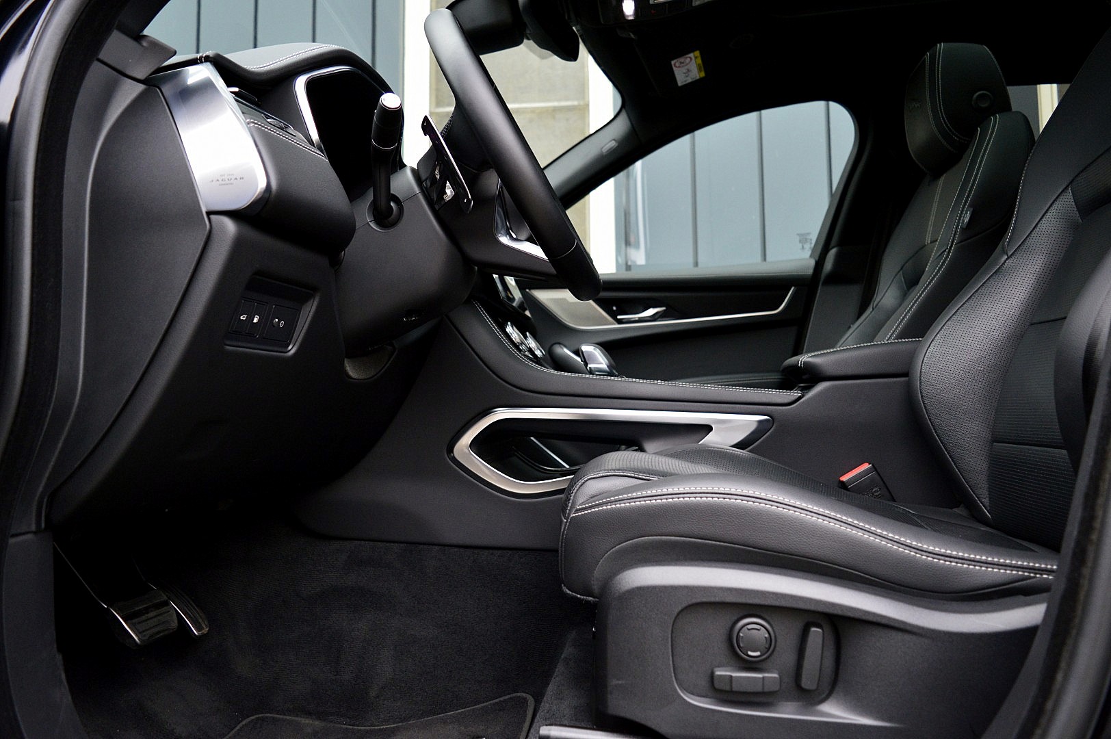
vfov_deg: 47.9
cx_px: 556
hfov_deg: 67.4
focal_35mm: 27
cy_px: 370
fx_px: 833
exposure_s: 1/60
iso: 800
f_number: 3.5
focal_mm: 18
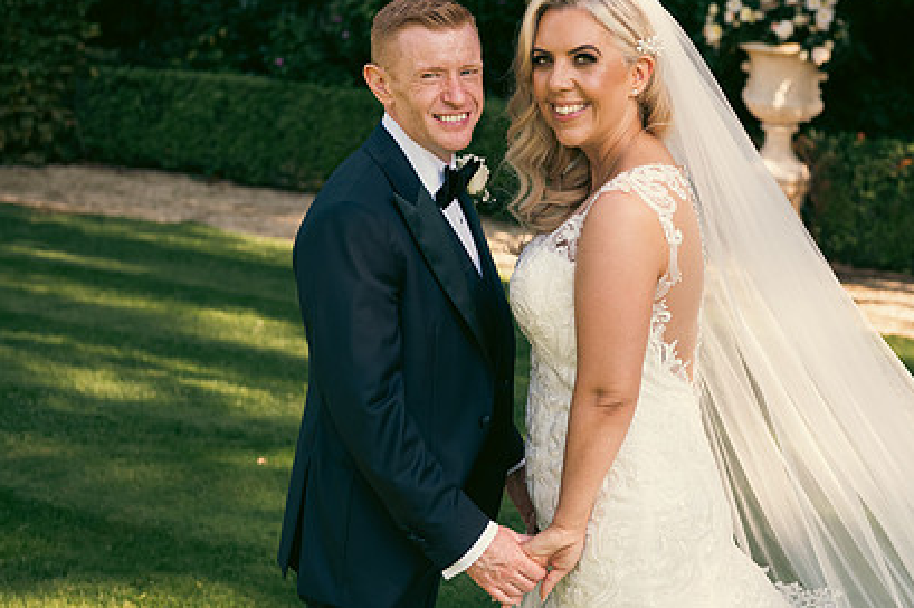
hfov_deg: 28.3
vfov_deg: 19.1
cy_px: 240
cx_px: 590
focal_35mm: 71
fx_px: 1801
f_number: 3.5
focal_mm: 50
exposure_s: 1/400
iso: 200
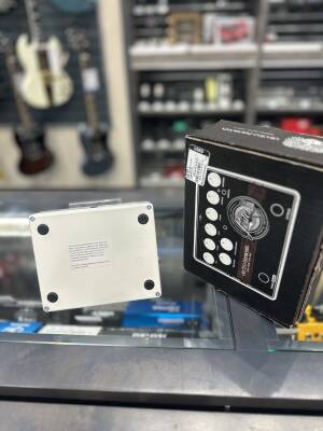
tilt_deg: -32.5
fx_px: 299
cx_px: 162
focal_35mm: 24
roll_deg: +0.6
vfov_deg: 71.6
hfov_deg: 56.8
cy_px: 216
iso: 80
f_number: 1.78
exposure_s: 1/120
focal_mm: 6.86
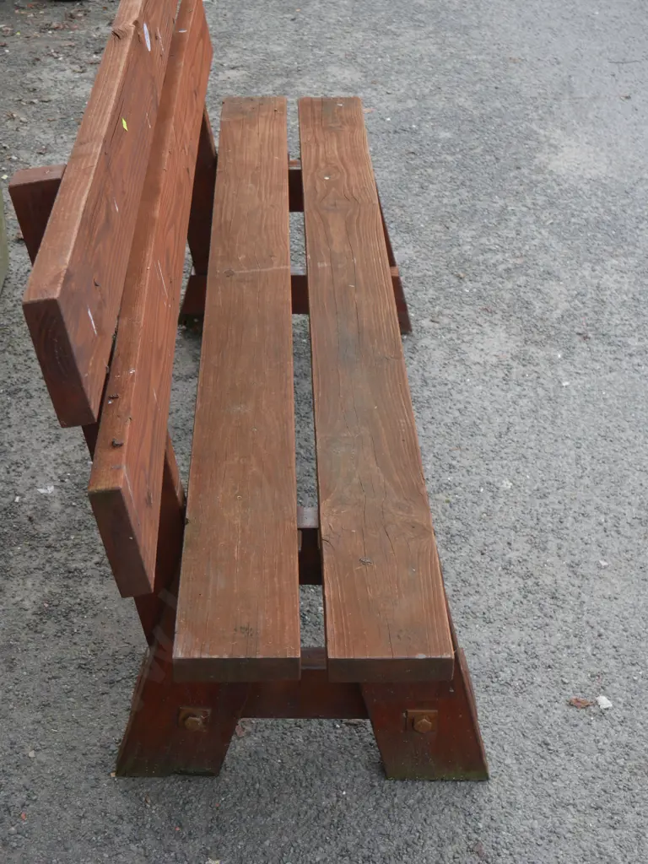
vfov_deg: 35.5
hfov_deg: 27.0
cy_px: 432
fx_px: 1348
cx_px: 324
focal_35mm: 54
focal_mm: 27
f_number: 5.3
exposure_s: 1/125
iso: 200
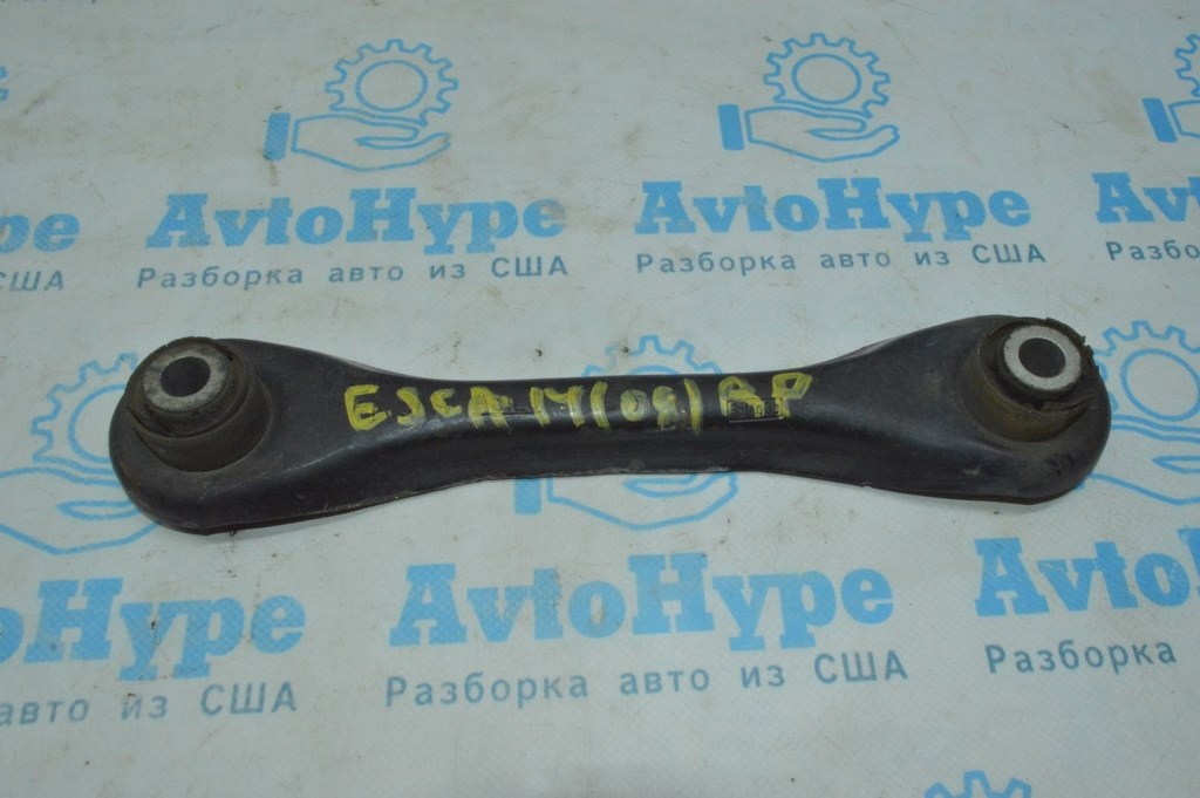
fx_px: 999
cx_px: 600
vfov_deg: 43.5
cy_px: 399
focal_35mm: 30
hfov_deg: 62.0
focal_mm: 20
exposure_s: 1/60
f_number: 22
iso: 4000
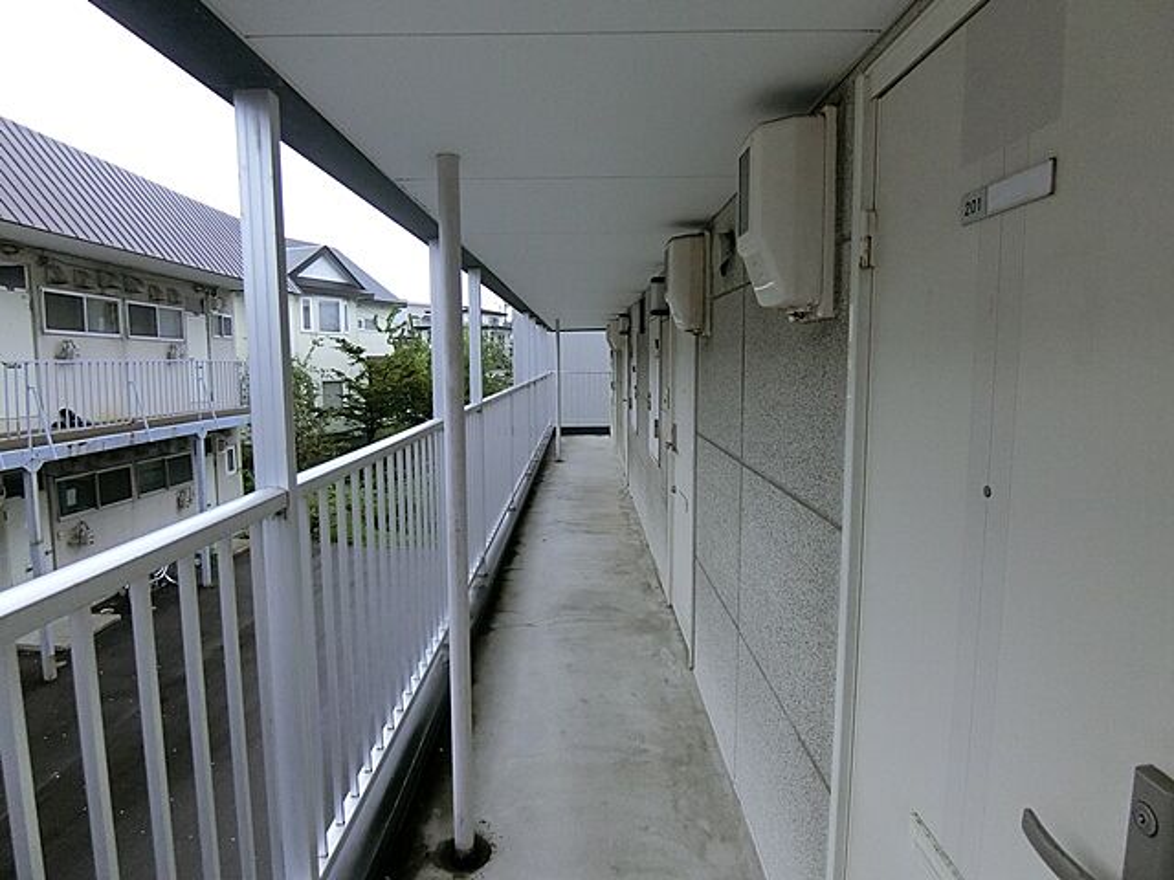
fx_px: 644
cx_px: 587
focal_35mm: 19
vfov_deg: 68.7
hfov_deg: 84.7
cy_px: 440
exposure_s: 1/1000
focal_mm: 4.06
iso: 500
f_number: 2.7
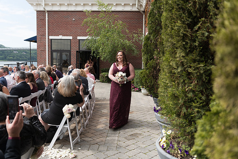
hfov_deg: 58.7
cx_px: 119
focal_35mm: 32
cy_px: 80
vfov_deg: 41.1
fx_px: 212
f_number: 2.8
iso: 64
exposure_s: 1/500
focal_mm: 32
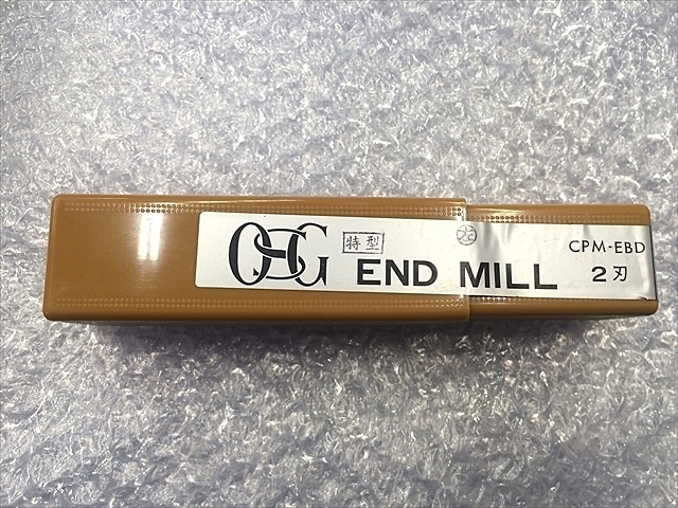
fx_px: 568
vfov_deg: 48.2
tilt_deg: -77.8
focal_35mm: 29
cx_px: 339
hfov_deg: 61.7
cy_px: 254
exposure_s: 1/30
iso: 64
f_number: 2.2
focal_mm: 4.15
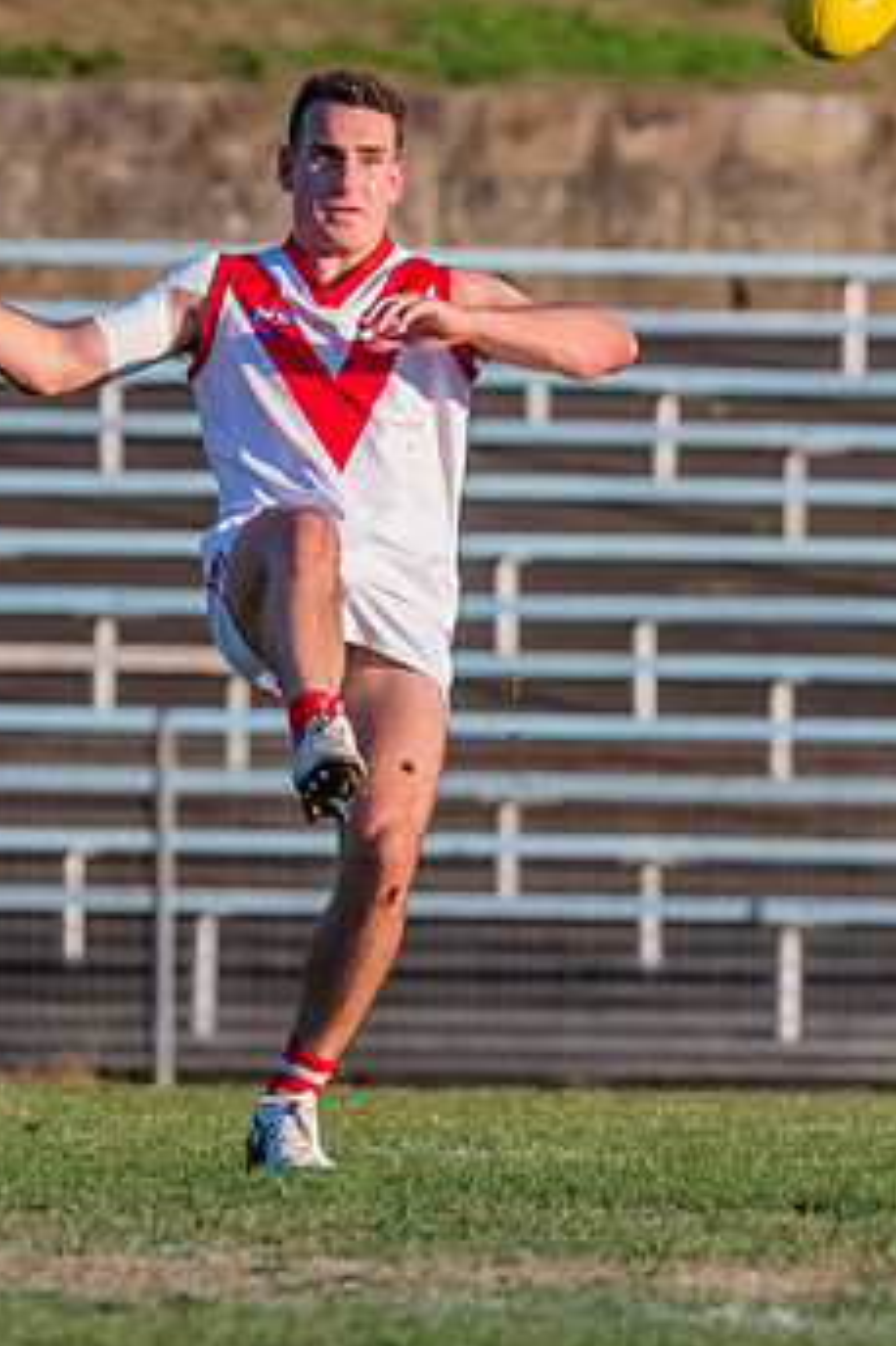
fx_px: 49288
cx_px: 358
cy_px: 422
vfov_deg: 1.6
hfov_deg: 1.0
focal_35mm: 1319
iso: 800
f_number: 6.3
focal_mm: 420
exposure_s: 1/1600
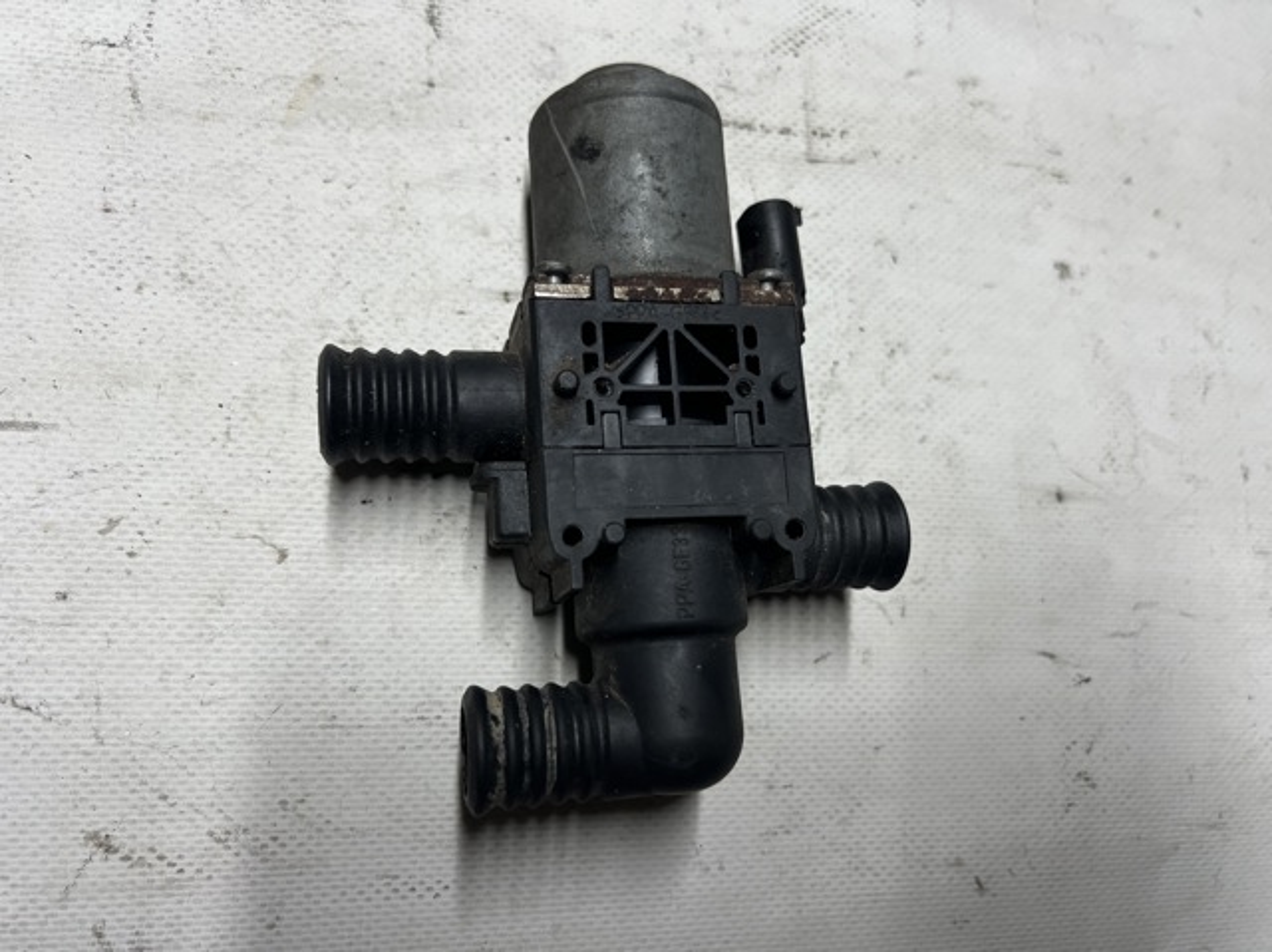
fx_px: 955
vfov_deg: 53.0
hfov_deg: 67.3
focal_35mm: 26
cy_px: 476
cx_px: 636
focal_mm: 5.7
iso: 80
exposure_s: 1/100
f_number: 1.5
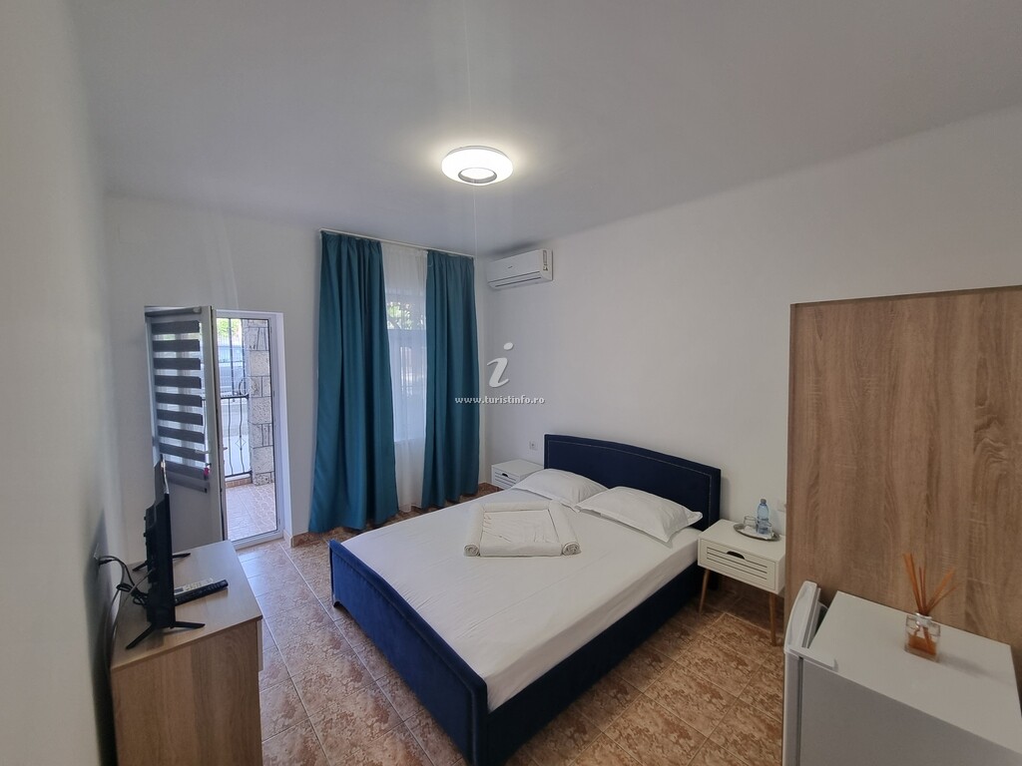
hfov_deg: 106.2
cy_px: 383
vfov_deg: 89.9
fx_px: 384
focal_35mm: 13
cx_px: 511
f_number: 2.2
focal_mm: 2.2
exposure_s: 1/50
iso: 125
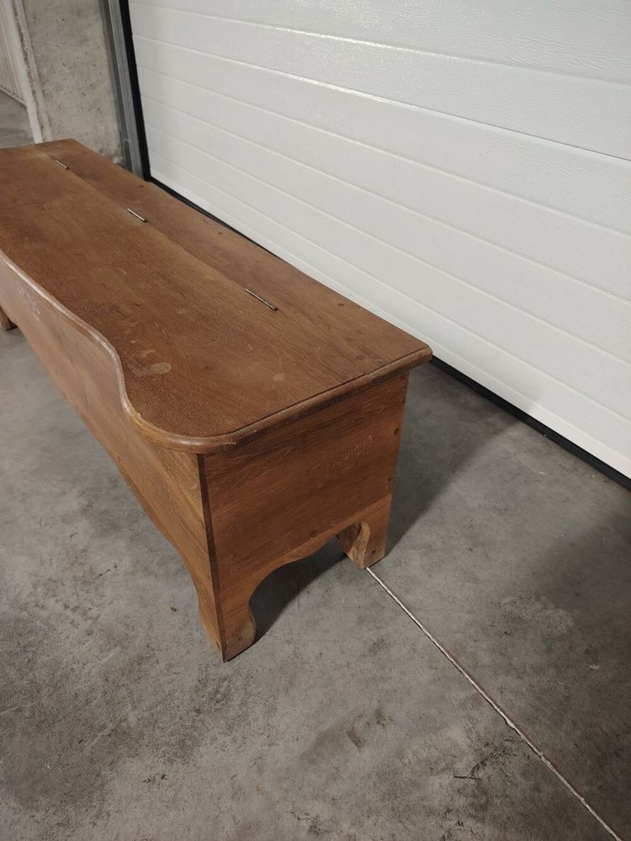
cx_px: 316
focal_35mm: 24
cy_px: 420
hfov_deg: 56.8
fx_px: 583
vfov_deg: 71.6
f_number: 1.75
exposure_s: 1/25
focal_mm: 5.25
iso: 2528
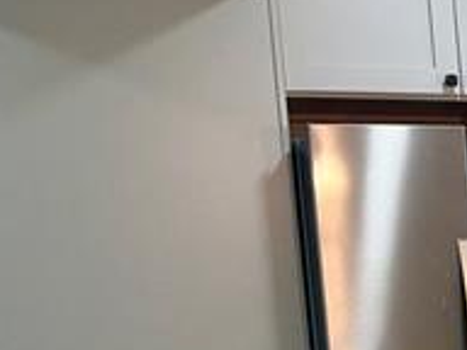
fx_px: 1727
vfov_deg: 11.2
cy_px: 491
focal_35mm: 128
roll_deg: +3.0
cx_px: 834
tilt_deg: -8.3
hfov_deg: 13.8
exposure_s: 1/169
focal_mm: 6.76
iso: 125
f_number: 1.78
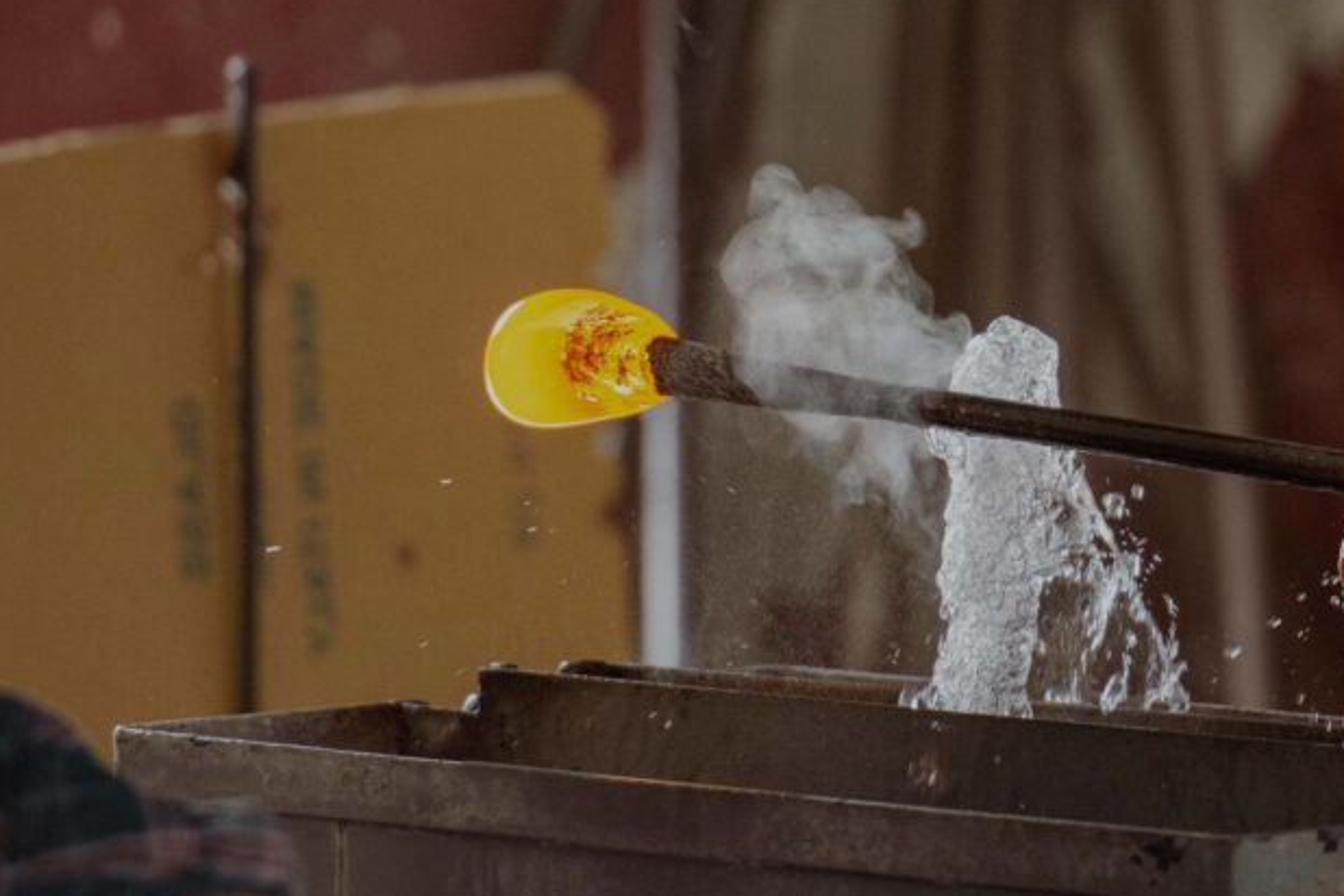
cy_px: 329
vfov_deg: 2.8
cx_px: 1057
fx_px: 18553
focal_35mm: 497
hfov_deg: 4.1
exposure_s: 1/400
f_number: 2.8
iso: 1600
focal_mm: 200
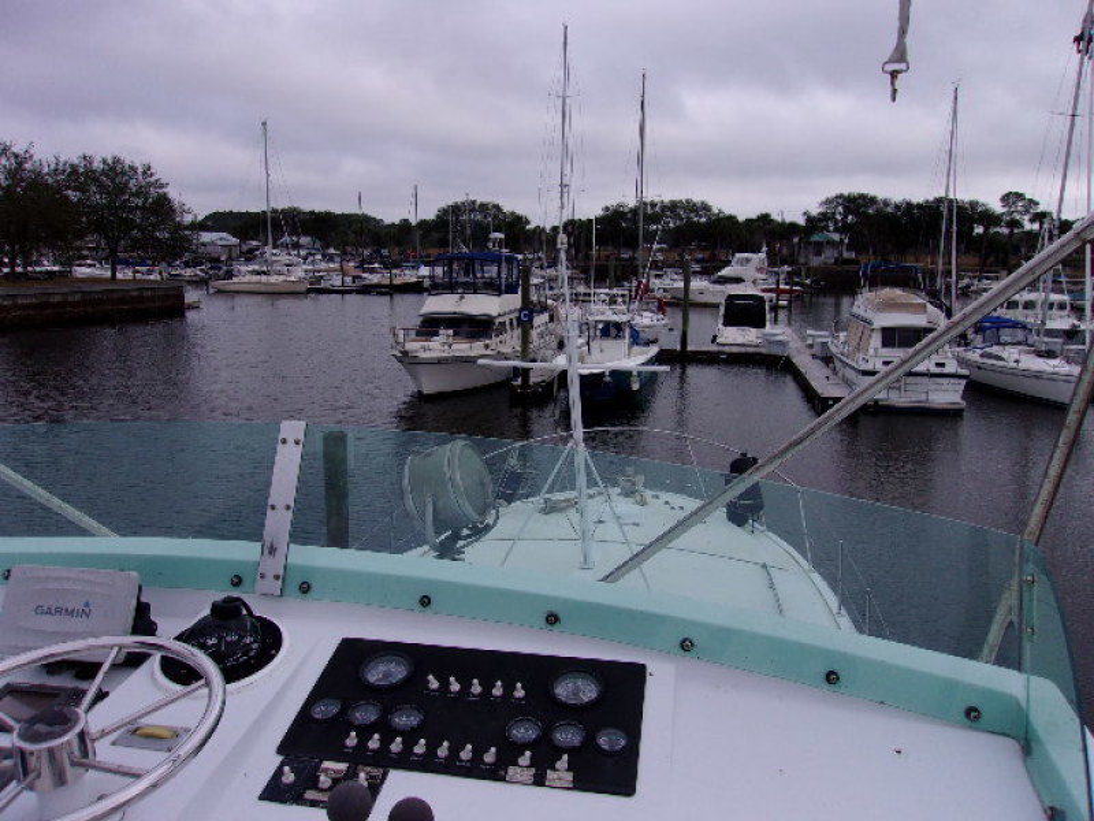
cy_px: 410
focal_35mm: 27
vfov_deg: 51.4
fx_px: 853
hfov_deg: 65.3
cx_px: 547
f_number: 10.4
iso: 80
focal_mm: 4.9
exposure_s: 1/140
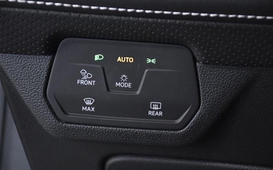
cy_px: 85
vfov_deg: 8.5
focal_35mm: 154
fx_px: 1146
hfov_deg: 13.6
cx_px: 137
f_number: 5.6
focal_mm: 100
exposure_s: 1/160
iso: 2500
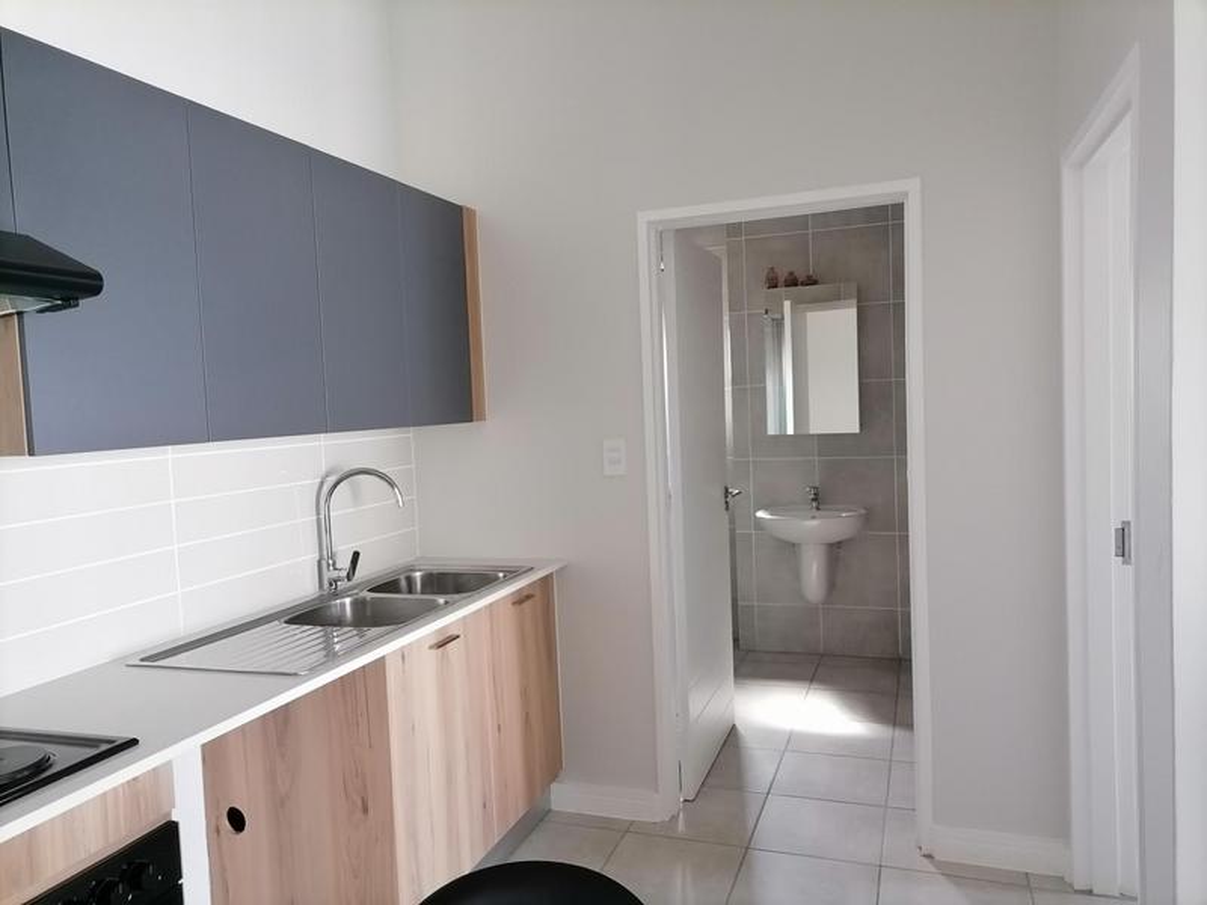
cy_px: 452
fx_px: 907
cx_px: 604
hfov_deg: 67.3
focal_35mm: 26
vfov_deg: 53.1
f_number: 1.8
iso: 400
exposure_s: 1/120
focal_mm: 5.4
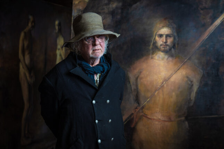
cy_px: 74
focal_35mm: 58
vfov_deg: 23.4
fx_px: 361
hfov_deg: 34.5
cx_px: 112
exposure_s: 1/125
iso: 160
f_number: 4
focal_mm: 58
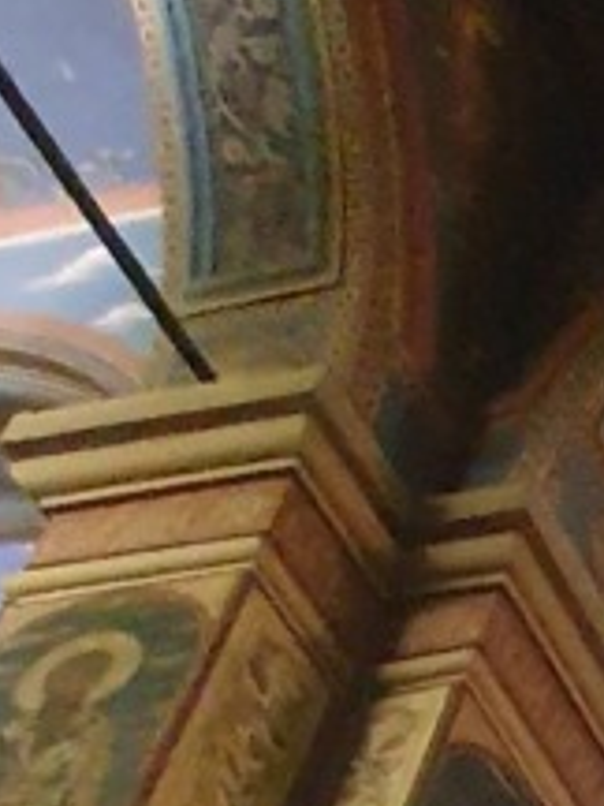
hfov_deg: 12.4
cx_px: 1599
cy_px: 1856
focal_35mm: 82
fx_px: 1908
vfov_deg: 15.4
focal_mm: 1.8
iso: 640
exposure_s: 1/25
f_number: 2.2
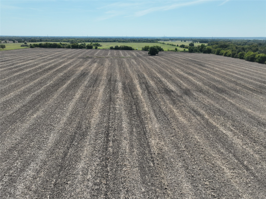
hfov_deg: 71.6
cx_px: 133
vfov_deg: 56.8
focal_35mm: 24
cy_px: 100
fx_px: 184
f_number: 2.8
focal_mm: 12.29
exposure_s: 1/3200
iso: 210
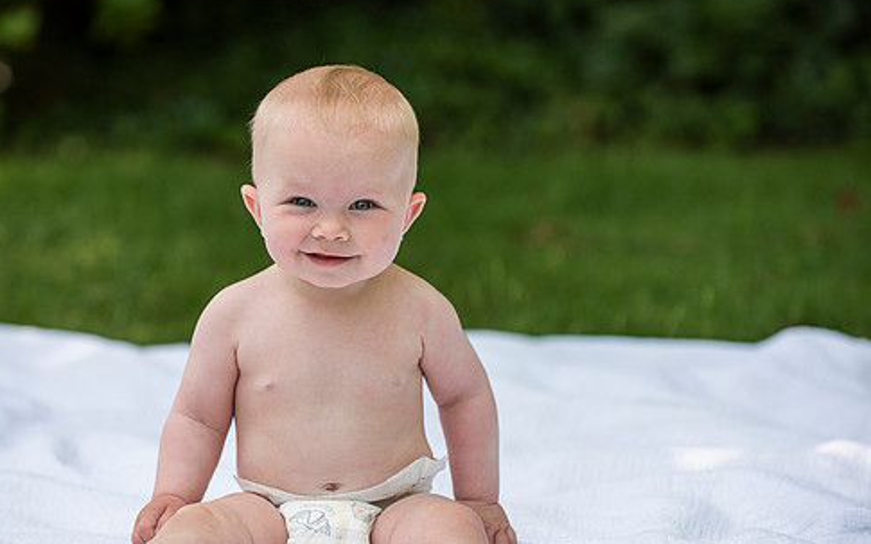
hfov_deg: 11.9
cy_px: 283
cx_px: 372
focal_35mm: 176
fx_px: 4177
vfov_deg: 7.5
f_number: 3.5
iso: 400
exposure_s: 1/1250
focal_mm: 140
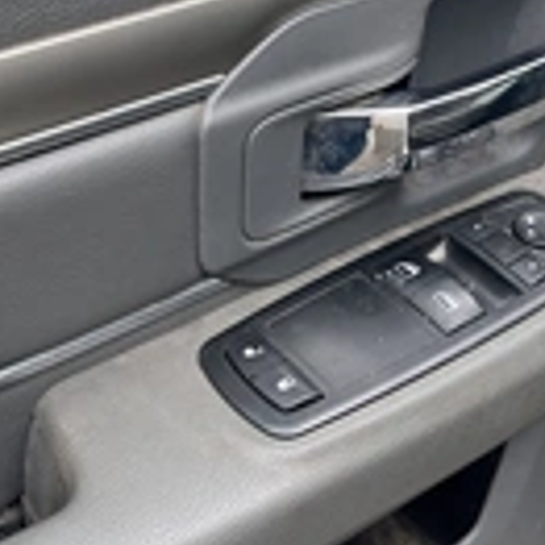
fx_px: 1247
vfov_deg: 24.5
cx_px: 254
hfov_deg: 24.7
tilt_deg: -38.2
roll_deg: +0.6
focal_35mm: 70
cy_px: 187
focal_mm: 5.1
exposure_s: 1/445
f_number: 1.6
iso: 50
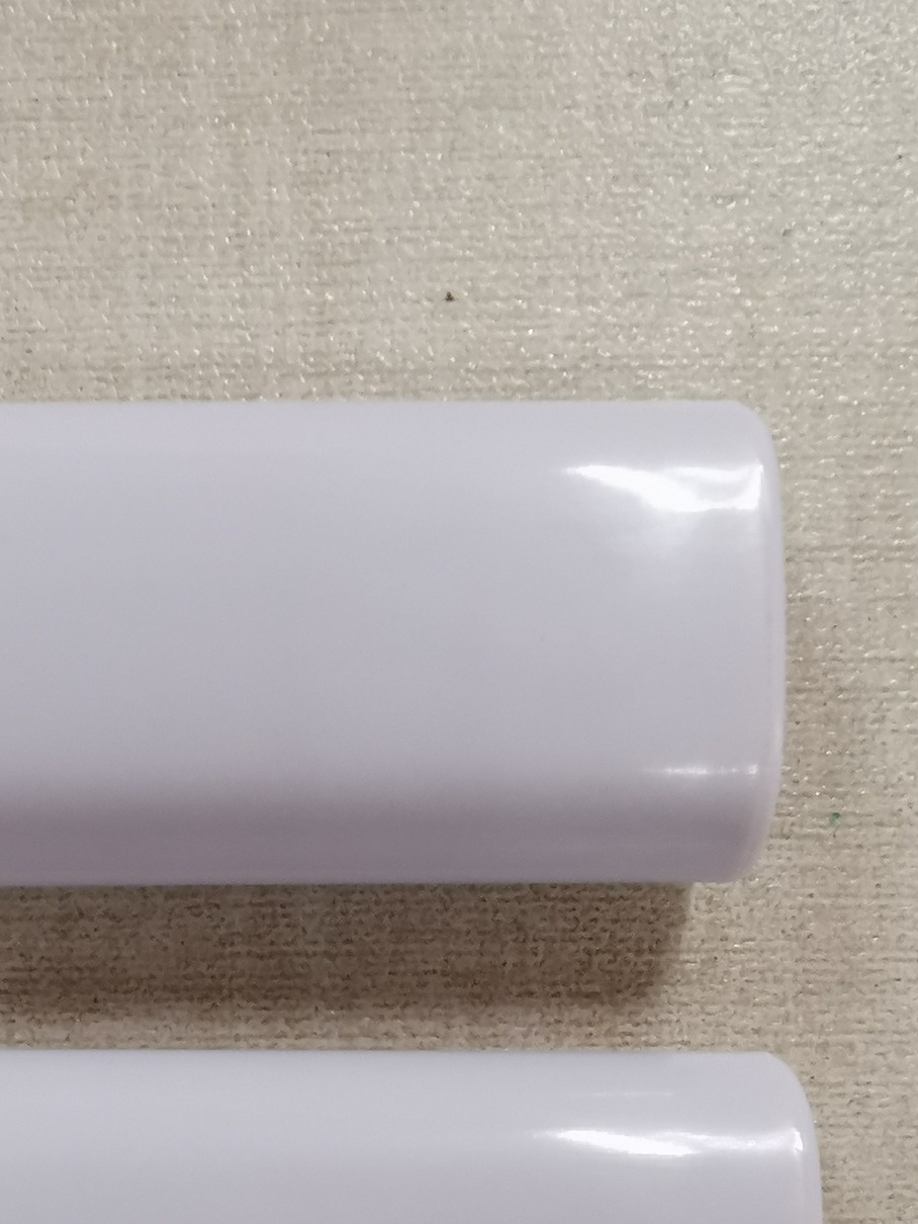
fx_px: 1944
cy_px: 709
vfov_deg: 34.9
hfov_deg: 25.8
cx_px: 113
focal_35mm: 55
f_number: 2.2
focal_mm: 2.35
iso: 500
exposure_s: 1/30
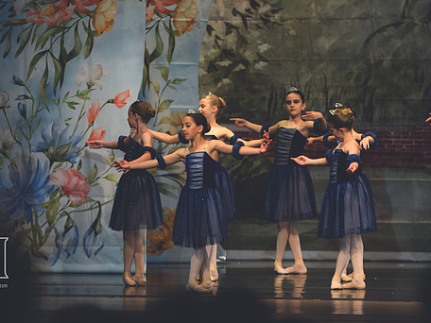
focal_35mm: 302
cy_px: 149
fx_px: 3760
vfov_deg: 4.9
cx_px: 181
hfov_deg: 6.6
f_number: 2.8
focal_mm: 165
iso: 900
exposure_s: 1/500
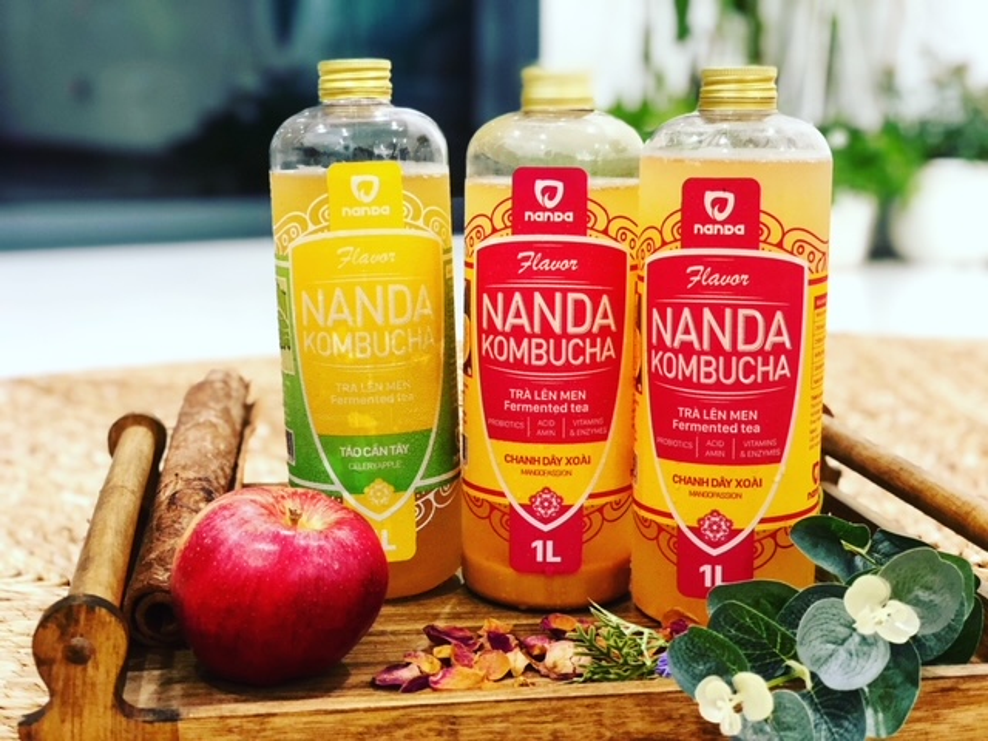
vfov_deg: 28.0
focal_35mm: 52
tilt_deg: -10.4
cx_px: 494
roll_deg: +0.5
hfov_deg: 36.8
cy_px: 370
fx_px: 1484
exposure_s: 1/20
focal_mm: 6
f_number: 2.4
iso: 160
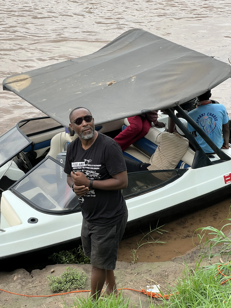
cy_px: 154
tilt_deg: -29.1
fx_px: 685
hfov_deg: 19.1
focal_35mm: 77
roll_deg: +2.7
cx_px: 116
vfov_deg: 25.3
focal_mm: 9
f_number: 2.8
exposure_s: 1/99
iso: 64
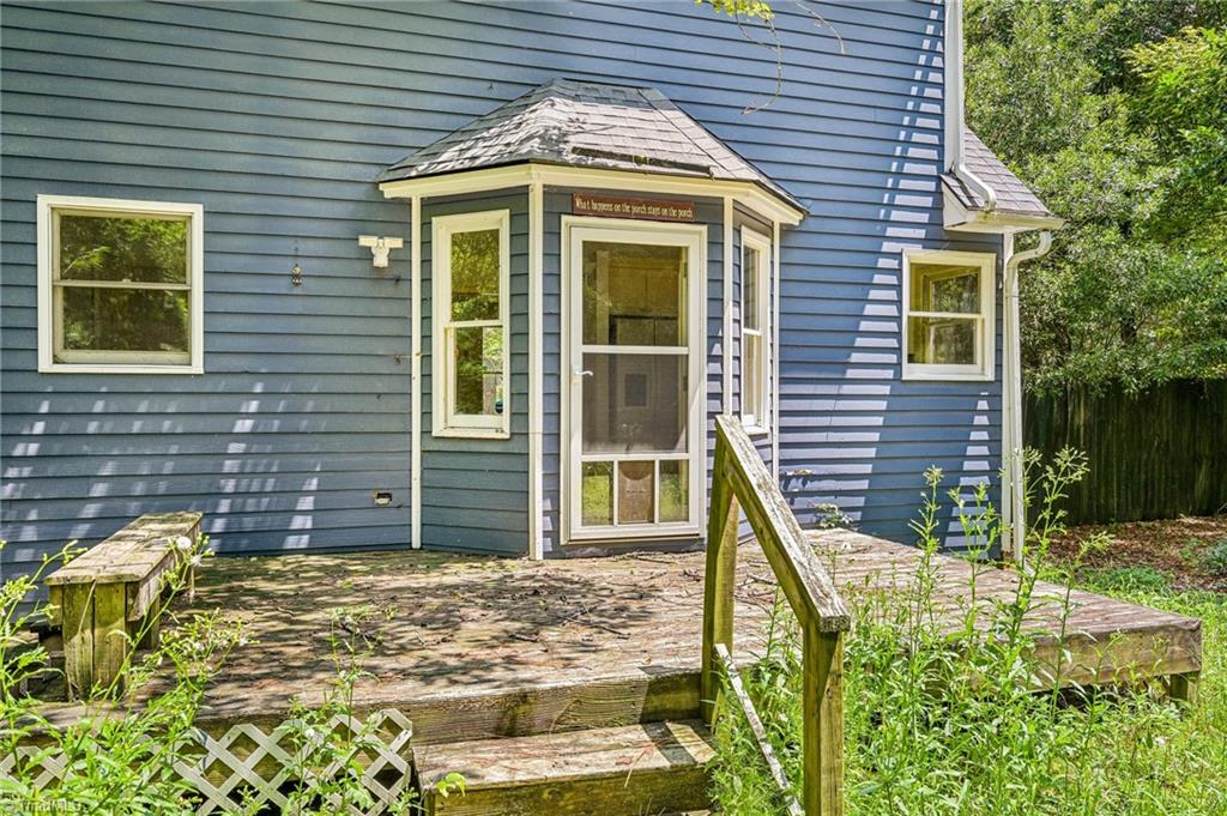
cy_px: 408
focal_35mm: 24
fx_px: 834
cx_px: 614
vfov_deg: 52.1
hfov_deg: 72.7
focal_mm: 24.5
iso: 100
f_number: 8
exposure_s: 1/80
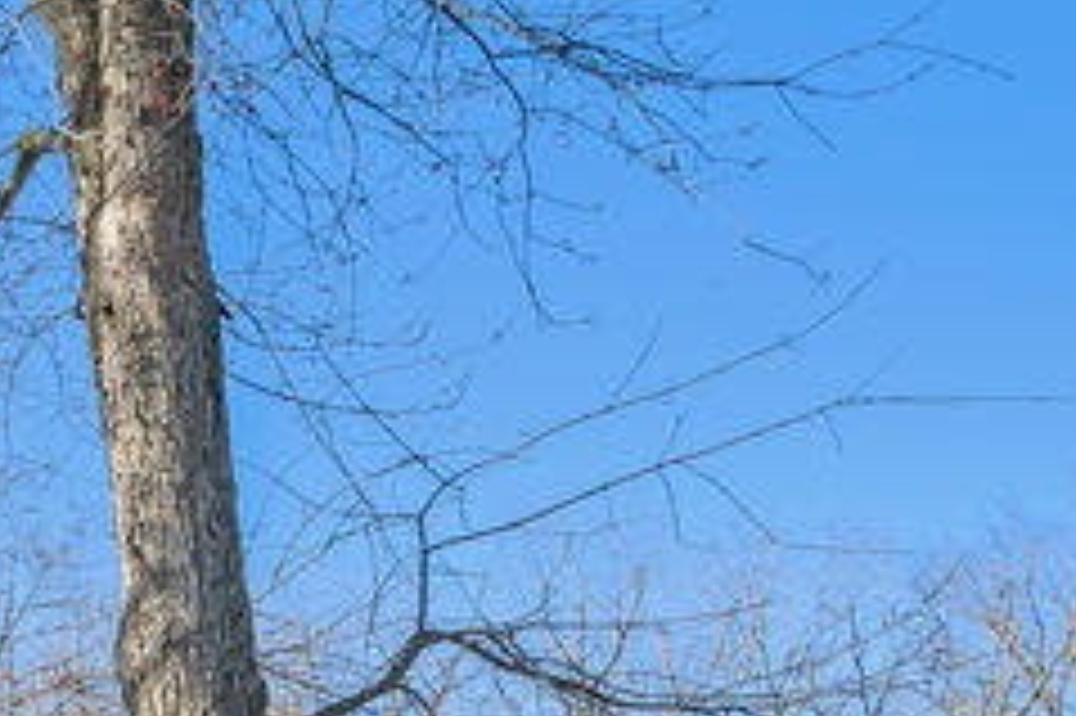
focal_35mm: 67
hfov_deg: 19.1
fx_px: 2001
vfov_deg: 17.8
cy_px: 1119
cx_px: -1049
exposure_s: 1/320
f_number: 8
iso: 200
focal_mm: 16
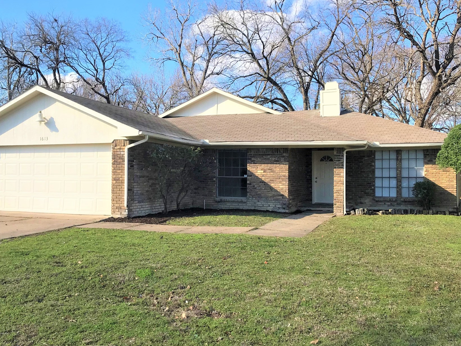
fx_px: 466
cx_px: 216
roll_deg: -0.3
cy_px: 165
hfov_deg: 52.6
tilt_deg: +2.8
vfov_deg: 40.7
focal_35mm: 35
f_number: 1.8
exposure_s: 1/1742
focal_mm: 3.99
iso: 20
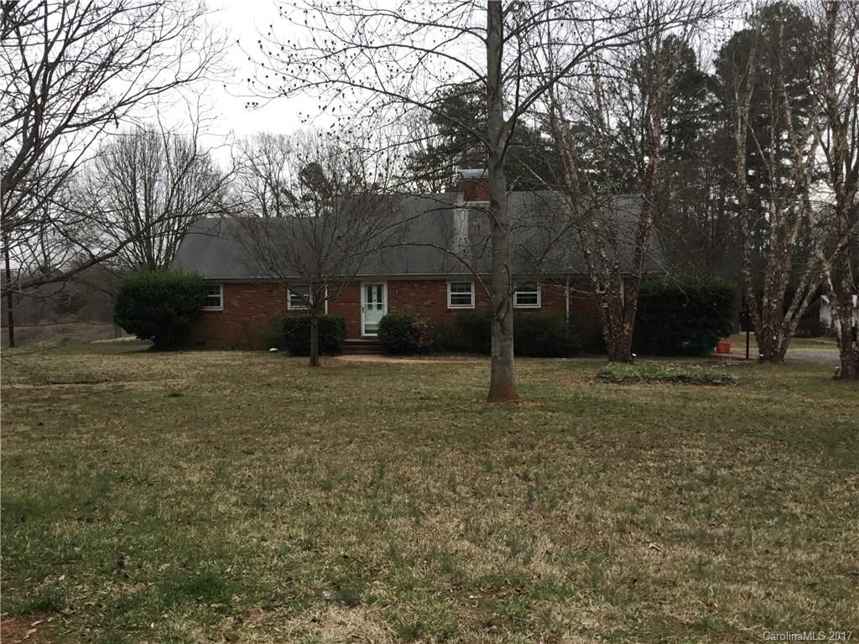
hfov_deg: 58.4
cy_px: 322
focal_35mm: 31
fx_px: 769
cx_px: 430
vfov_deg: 45.4
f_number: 2.4
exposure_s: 1/120
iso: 40
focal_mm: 3.3
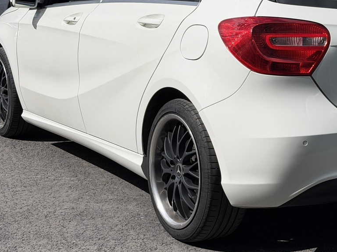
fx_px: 876
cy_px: 91
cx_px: 256
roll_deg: -1.4
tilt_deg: -9.1
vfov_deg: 16.4
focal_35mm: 90
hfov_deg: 21.6
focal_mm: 6.76
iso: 80
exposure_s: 1/11364
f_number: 1.78
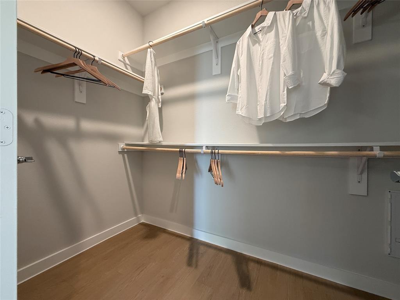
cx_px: 200
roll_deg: -0.8
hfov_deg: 102.1
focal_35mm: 14
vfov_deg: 85.7
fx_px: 162
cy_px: 150
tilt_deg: -0.5
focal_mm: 2.22
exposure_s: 1/60
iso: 200
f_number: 2.2
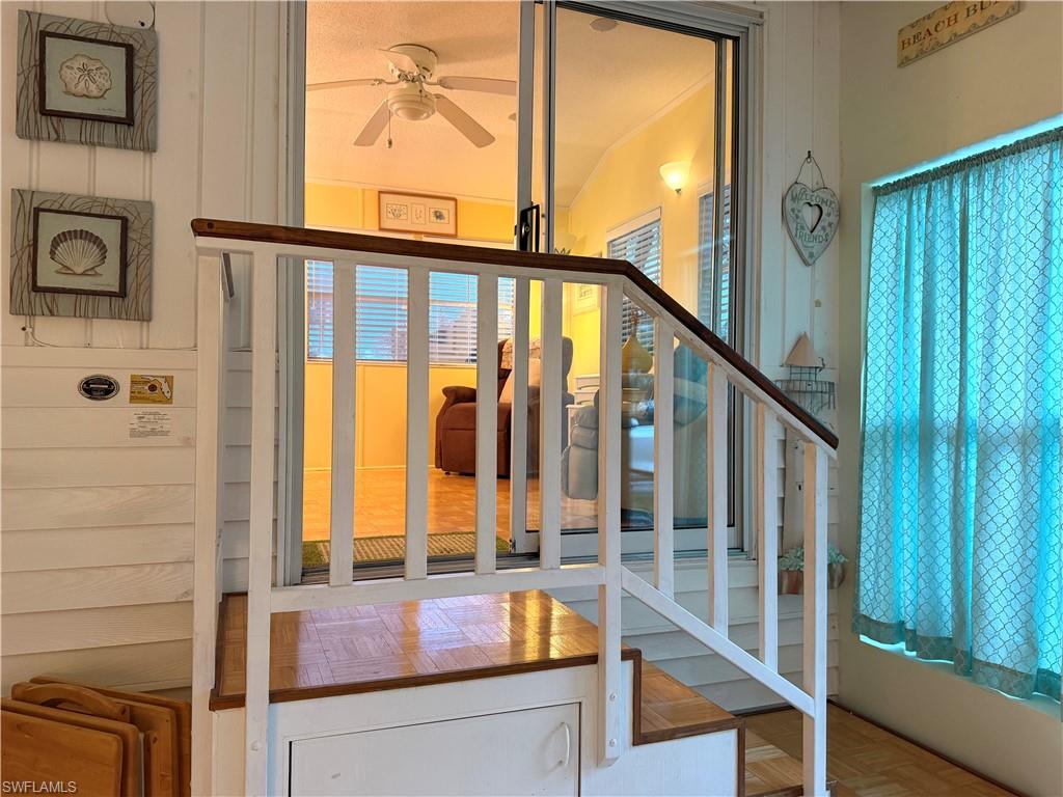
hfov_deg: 71.6
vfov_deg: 56.8
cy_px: 398
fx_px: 737
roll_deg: +0.0
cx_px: 532
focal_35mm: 24
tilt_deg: +0.6
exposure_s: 1/60
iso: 250
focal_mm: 6.76
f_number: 1.78
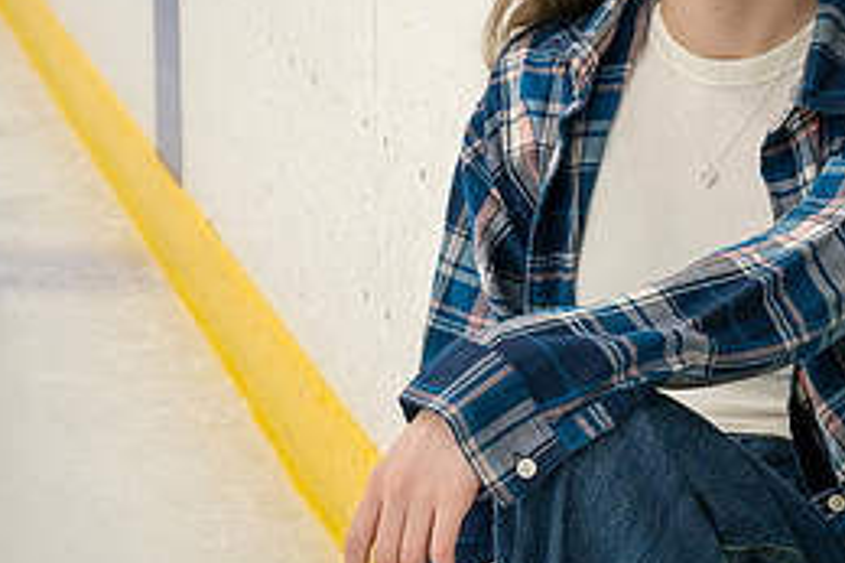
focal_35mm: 145
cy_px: 142
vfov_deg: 9.4
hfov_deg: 14.1
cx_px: 540
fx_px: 3401
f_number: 8
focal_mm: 65
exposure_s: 1/250
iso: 3200
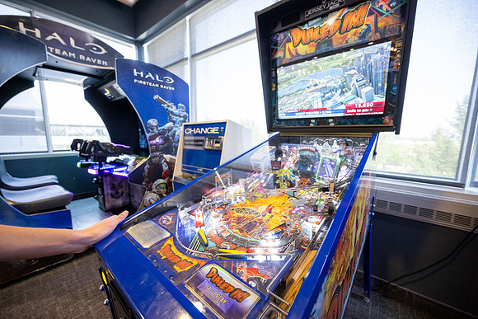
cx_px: 239
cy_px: 160
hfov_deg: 104.2
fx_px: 186
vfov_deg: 81.2
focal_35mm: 14
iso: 2500
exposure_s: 1/100
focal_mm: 14
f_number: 4
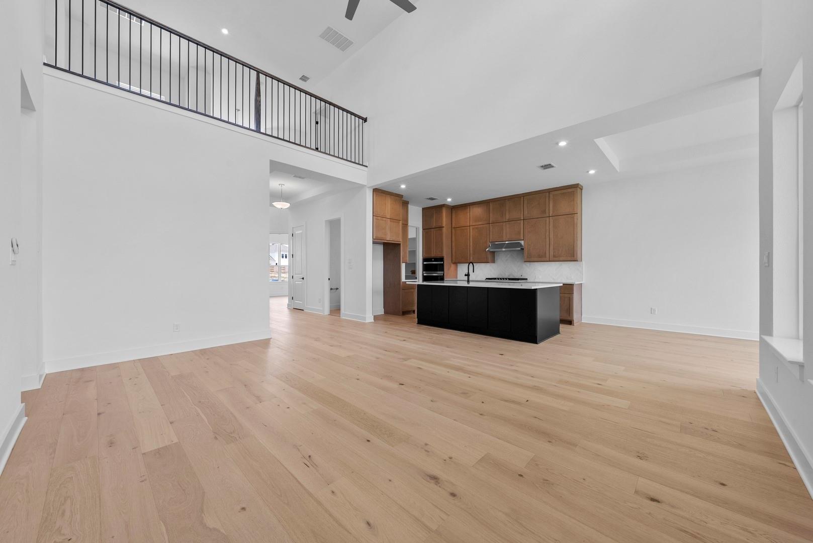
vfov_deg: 85.5
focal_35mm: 13
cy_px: 272
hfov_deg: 108.3
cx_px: 406
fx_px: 294
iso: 500
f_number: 11
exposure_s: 1/15
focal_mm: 13
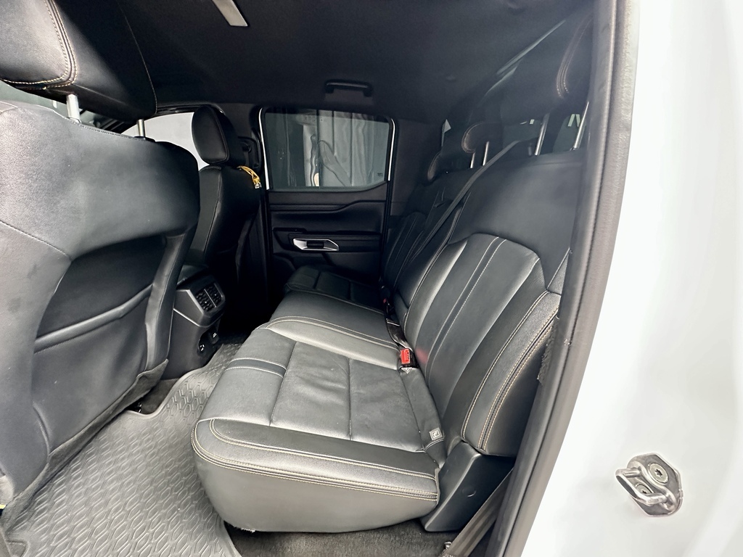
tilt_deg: -15.7
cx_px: 372
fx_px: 300
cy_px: 278
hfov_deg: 102.1
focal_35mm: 14
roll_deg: -2.0
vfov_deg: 85.7
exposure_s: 1/60
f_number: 2.2
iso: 800
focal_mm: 2.22
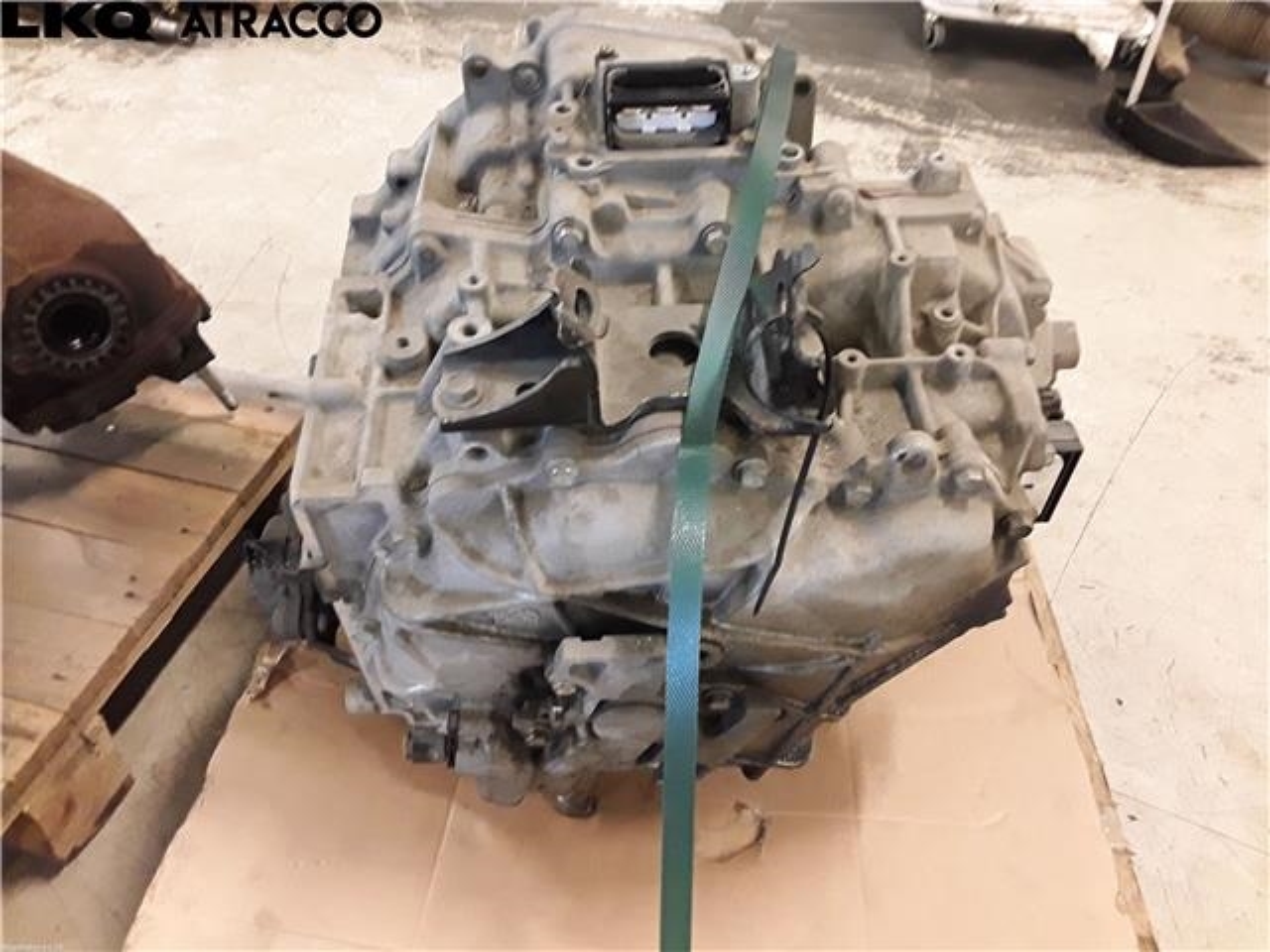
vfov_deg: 49.7
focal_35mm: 28
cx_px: 635
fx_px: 1027
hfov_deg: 63.4
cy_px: 476
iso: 200
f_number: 1.9
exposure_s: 1/33
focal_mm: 2.91
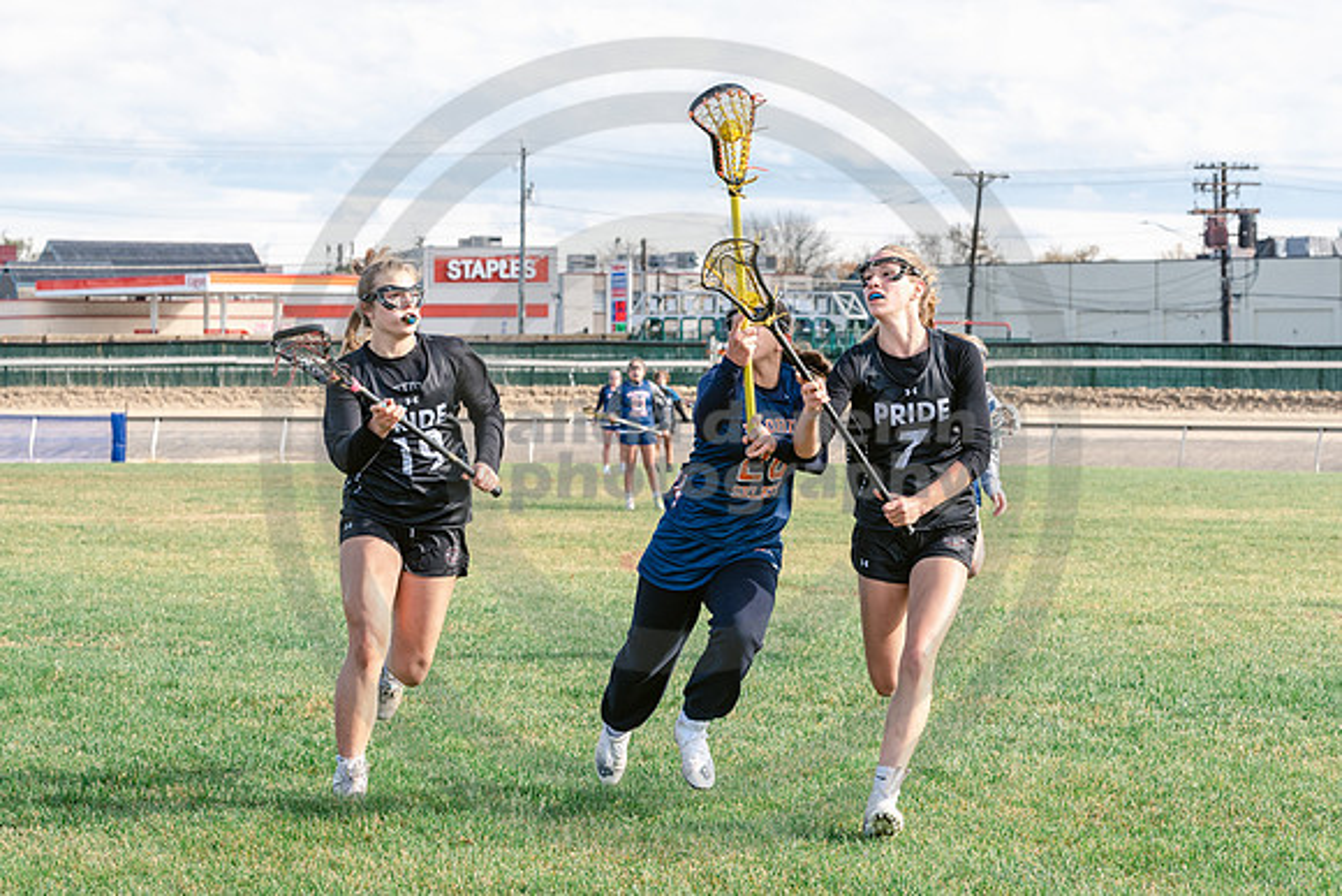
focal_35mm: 106
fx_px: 3945
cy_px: 523
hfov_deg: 19.3
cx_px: 730
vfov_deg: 12.9
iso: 400
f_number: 7.1
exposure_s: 1/800
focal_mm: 86
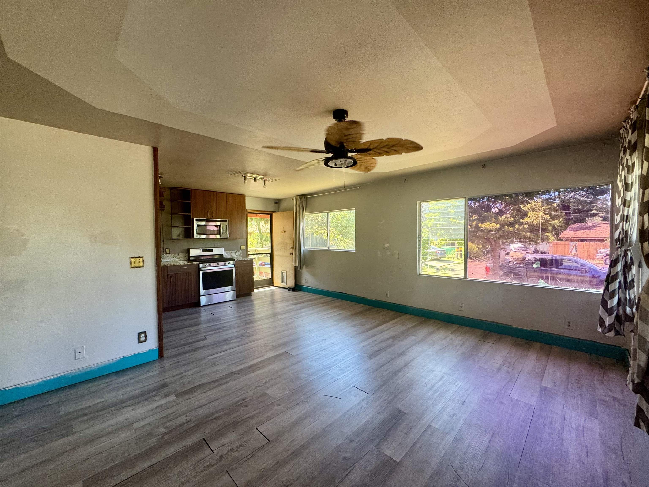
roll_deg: +1.0
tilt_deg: -2.1
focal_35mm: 14
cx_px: 324
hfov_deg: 102.1
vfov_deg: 85.7
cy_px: 244
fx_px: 262
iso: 125
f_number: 2.2
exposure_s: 1/99
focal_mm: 2.22
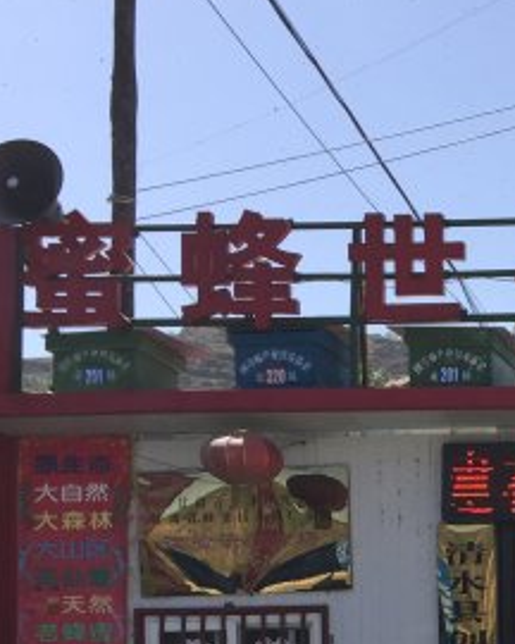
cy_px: 646
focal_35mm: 84
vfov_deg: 21.9
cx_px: 820
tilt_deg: +2.0
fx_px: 1600
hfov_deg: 16.3
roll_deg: +1.1
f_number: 2.2
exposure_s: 1/1364
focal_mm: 4.15
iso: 32
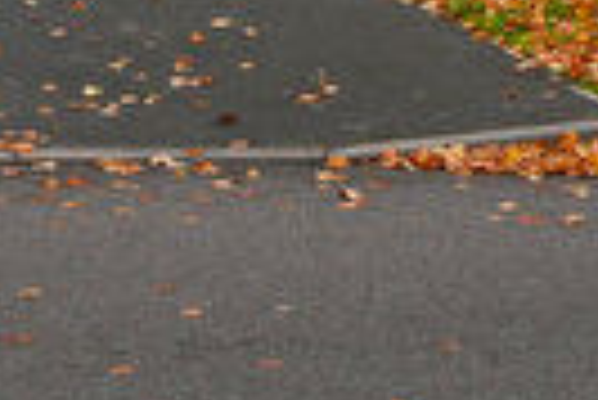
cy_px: -501
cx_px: 706
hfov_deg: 12.7
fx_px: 2627
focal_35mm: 158
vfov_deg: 8.1
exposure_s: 1/160
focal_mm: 20
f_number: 6.3
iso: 100
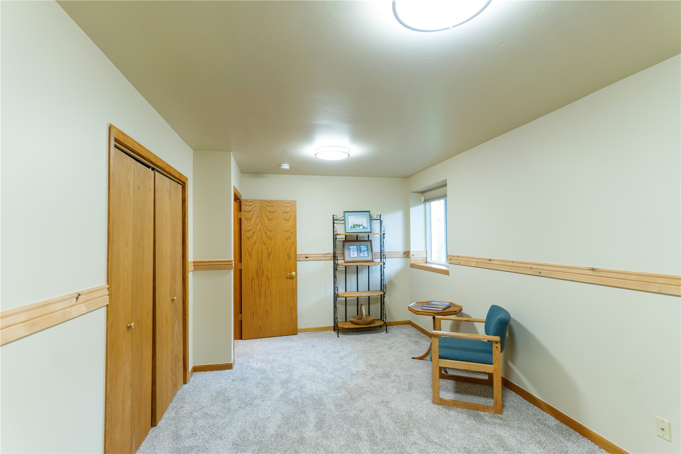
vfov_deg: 70.4
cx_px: 340
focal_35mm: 17
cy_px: 227
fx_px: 322
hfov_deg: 93.3
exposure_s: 1/10
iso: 125
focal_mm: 17
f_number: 3.2
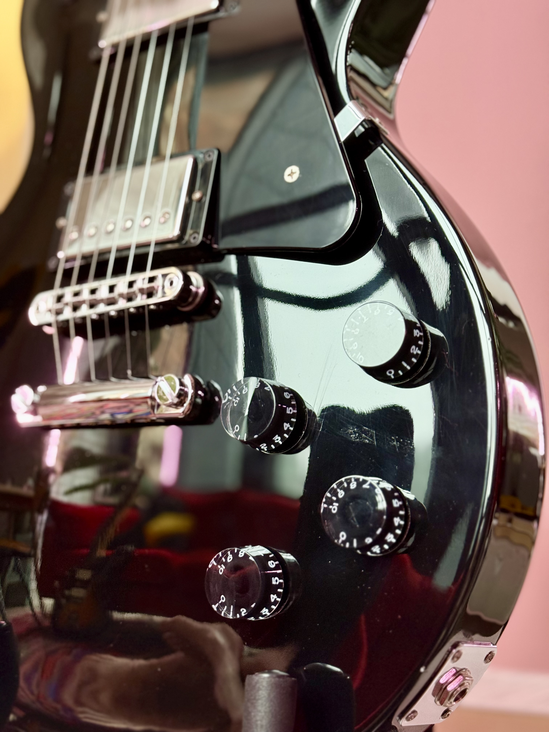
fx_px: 1015
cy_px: 366
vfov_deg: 39.7
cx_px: 274
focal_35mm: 48
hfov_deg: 30.3
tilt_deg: +8.6
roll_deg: -2.2
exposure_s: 1/33
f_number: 1.78
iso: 250
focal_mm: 6.76
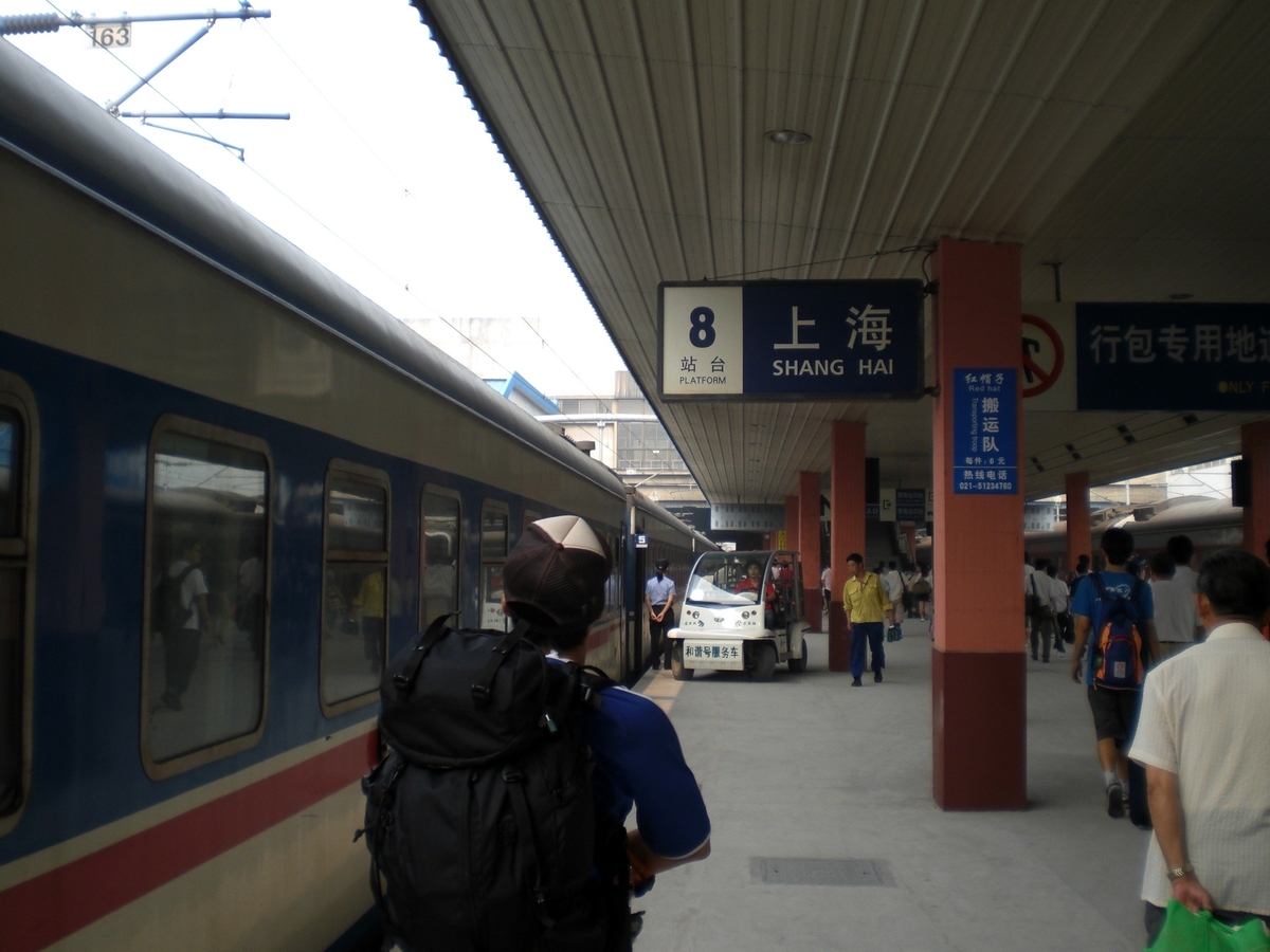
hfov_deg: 49.0
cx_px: 635
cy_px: 476
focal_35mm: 38
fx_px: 1394
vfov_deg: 37.7
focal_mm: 6.3
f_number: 3.1
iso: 50
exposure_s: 1/160
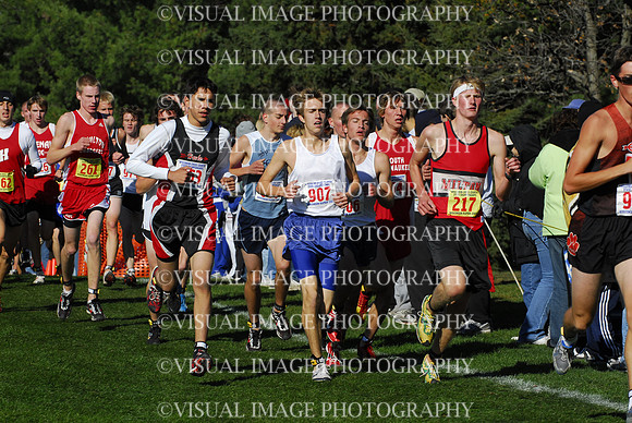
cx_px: 316
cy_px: 212
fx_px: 3558
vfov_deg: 6.8
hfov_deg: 10.1
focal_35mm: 202
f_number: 7.1
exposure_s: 1/1600
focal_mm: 135
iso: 400
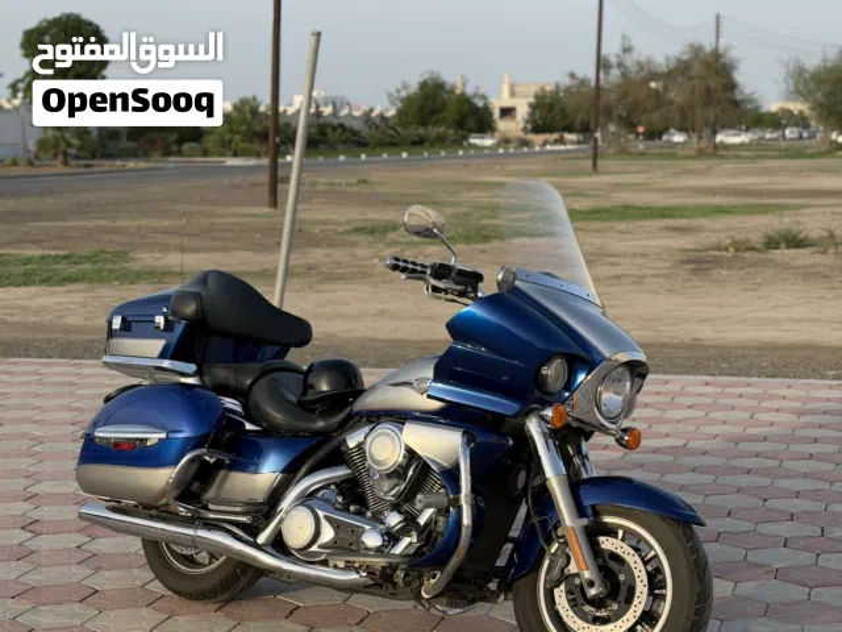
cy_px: 316
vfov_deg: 30.3
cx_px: 421
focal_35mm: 48
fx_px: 1168
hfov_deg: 39.7
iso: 64
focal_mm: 6.76
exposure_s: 1/1543
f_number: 1.78
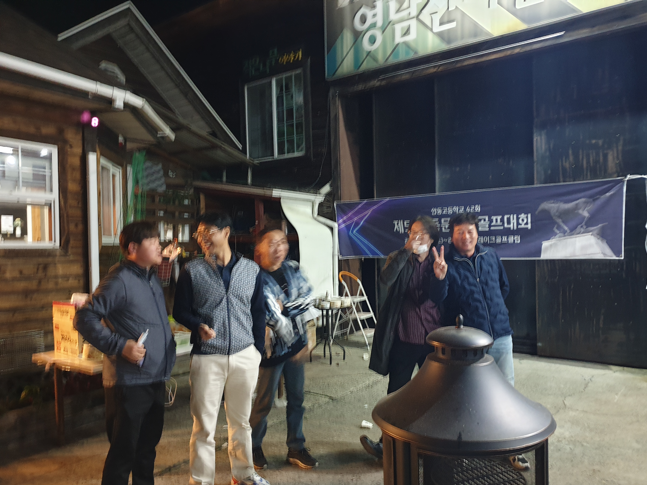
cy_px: 251
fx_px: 505
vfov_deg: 51.3
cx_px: 334
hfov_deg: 65.3
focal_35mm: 27
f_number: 1.5
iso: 320
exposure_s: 1/12
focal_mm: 4.3
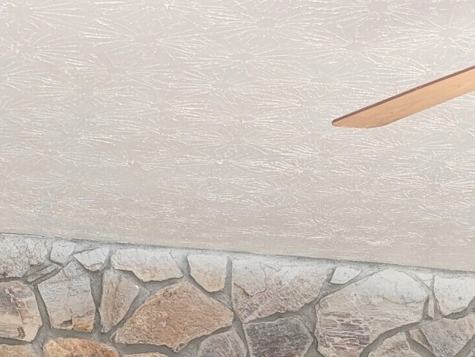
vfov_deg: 12.9
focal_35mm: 101
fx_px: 1388
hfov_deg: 19.2
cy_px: 706
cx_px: 402
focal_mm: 6.9
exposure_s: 1/40
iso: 147
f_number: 1.68
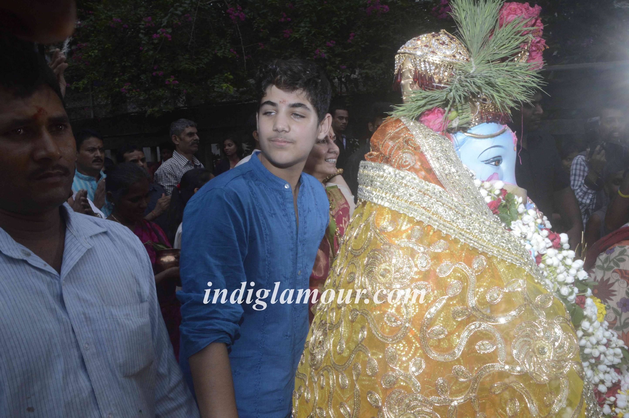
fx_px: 471
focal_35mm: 27
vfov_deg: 47.8
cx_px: 314
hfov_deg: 67.4
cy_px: 209
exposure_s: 1/160
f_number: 16
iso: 800
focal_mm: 18
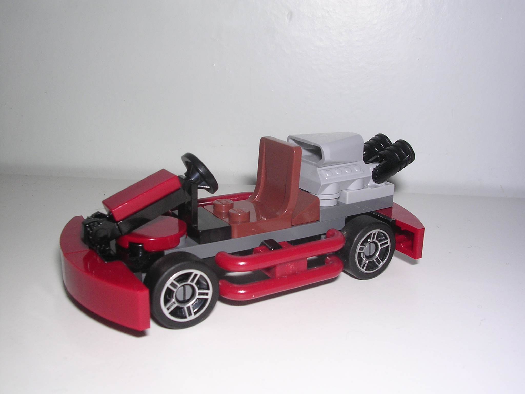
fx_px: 576
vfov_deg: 37.7
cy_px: 197
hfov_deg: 49.0
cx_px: 262
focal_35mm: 38
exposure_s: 1/60.1
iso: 100
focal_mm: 5.8
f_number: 5.6
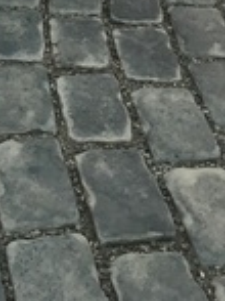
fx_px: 851
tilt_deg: -14.5
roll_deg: -3.0
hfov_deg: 15.0
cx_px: 63
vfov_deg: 17.4
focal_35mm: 98
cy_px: -190
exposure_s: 1/33
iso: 80
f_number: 2.2
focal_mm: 4.15
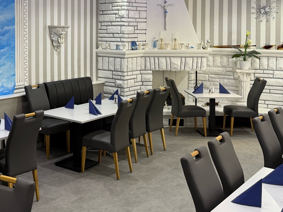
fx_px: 401
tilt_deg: -2.1
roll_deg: +0.2
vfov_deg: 29.0
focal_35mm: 49
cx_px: 69
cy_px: 41
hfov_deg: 37.9
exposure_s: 1/50
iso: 200
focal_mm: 6.76
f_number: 1.78
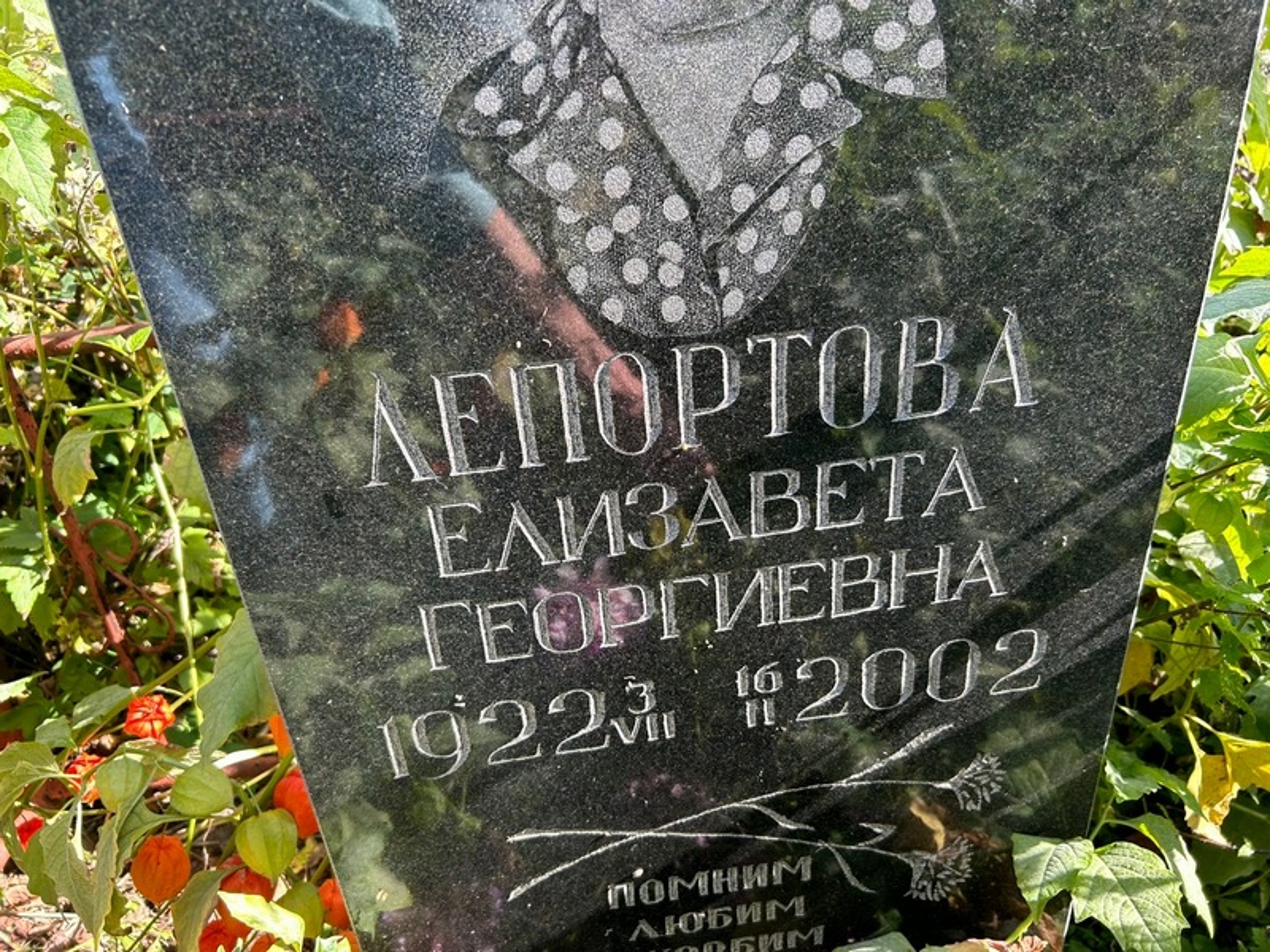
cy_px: 476
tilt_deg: -30.4
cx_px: 635
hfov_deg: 67.3
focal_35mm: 26
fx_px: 954
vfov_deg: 53.1
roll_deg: +5.6
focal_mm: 5.7
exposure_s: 1/241
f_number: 1.5
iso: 50
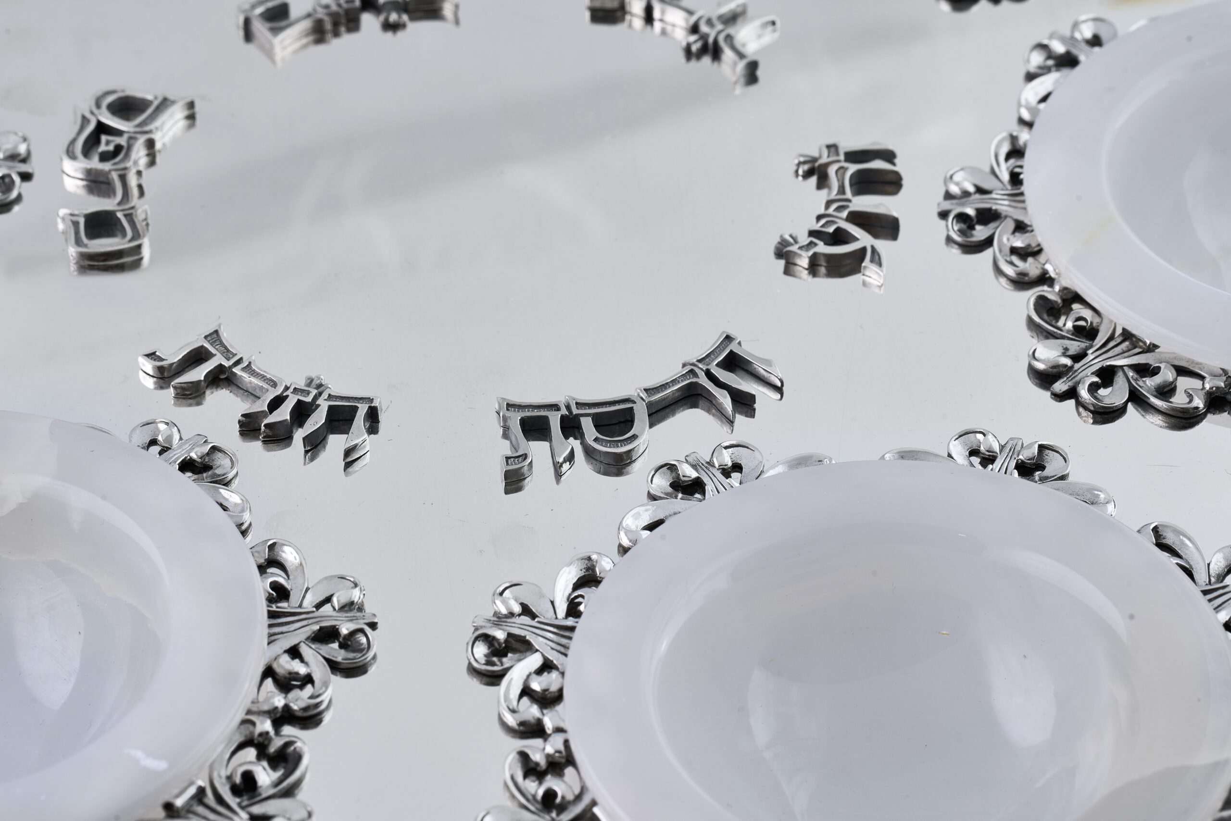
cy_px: 410
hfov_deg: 20.4
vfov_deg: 13.7
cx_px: 616
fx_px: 3420
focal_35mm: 100
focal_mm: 100
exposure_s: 1/200
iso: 250
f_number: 16
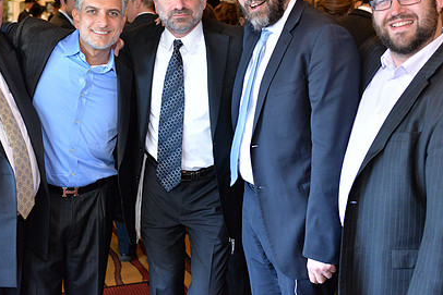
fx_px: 615
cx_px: 167
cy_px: 90
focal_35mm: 50
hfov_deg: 39.3
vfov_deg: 26.8
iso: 2500
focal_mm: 35
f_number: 3.5
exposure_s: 1/100
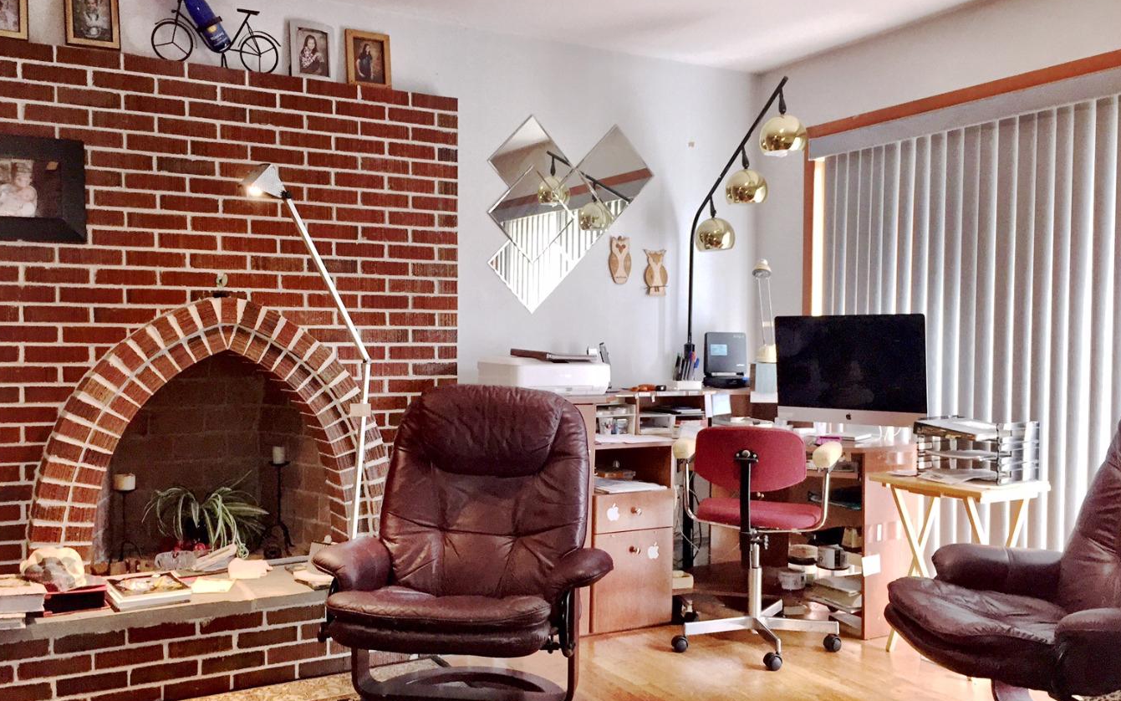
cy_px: 387
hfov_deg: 58.1
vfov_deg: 38.3
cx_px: 538
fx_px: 1008
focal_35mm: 33
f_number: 2.2
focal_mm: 4.15
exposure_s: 1/20
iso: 200
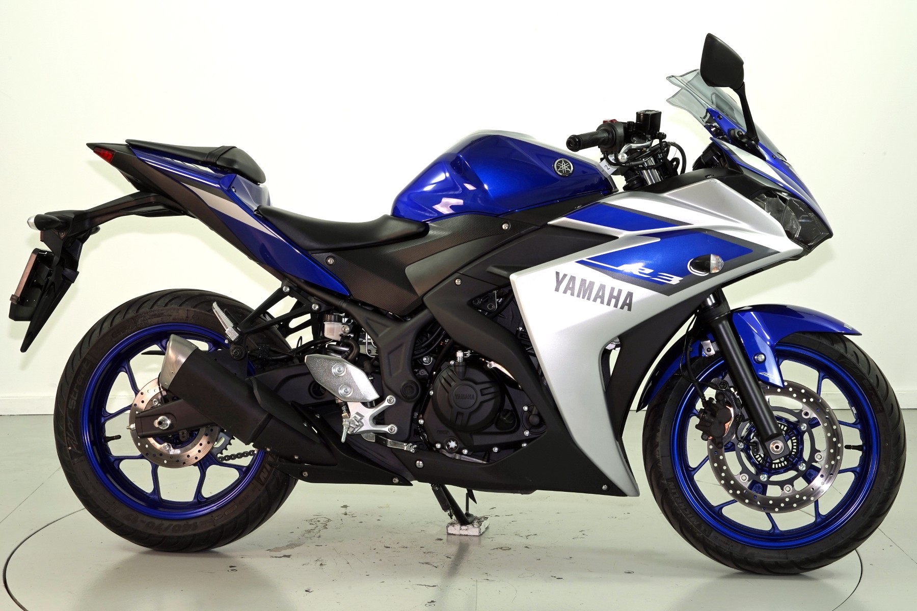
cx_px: 458
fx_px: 1528
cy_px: 306
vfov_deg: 22.6
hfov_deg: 33.4
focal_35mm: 60
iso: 400
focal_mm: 60
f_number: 22
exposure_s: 1/13
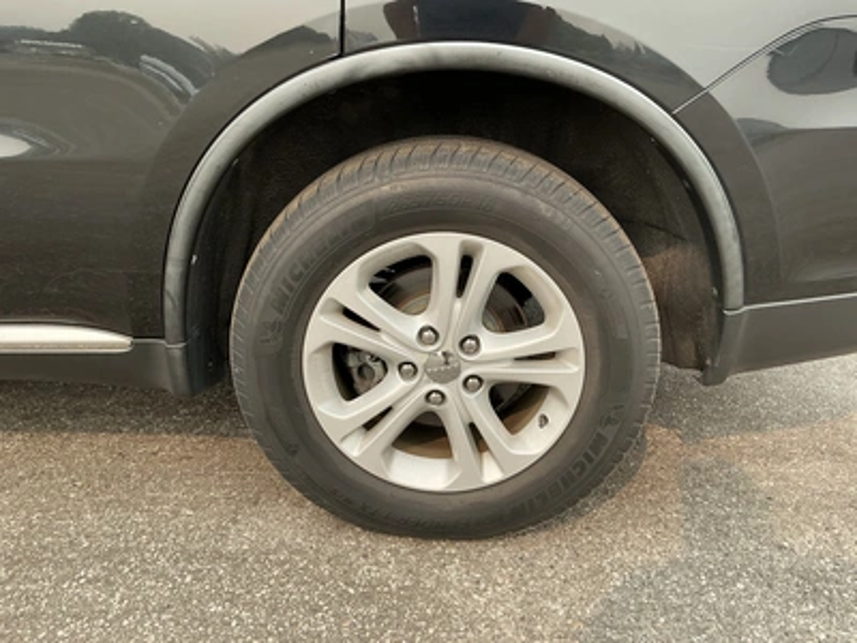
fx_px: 693
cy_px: 322
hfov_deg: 63.4
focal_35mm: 28
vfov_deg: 49.7
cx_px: 428
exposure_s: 1/439
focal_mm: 3
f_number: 1.8
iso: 25
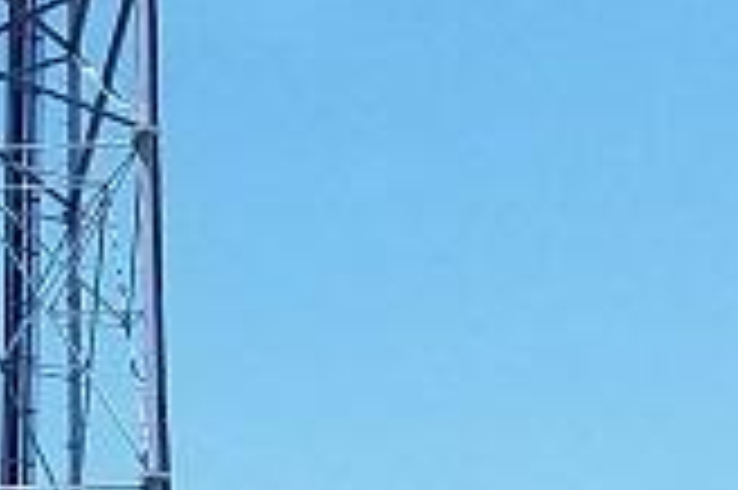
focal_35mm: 212
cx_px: 40
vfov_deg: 6.2
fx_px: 4342
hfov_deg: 9.7
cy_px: 1146
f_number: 1.7
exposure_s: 1/3056
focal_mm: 4.2
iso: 50
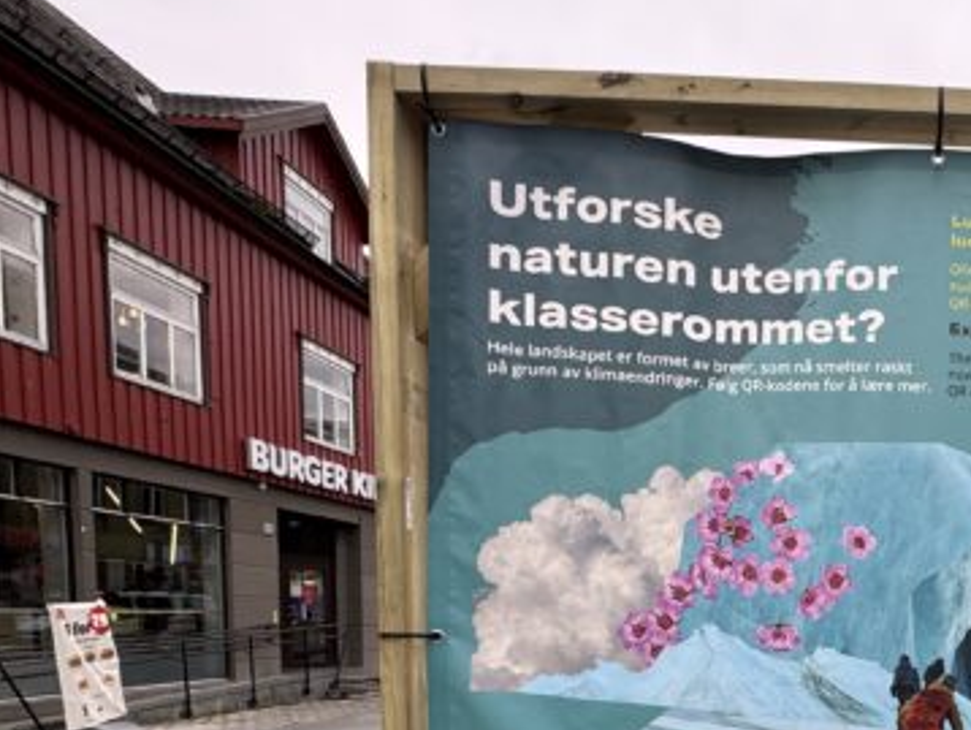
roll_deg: -1.5
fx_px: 842
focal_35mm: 30
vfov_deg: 41.9
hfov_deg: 51.5
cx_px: 906
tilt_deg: -5.5
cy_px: 695
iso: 40
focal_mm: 2.22
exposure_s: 1/182
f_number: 2.2
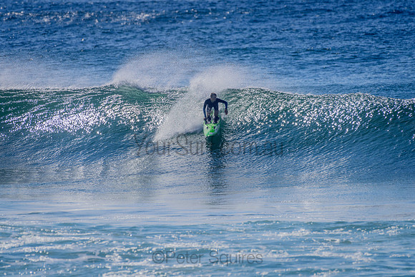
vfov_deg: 2.3
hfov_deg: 3.4
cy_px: 135
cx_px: 205
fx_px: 7017
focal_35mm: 609
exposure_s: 1/2000
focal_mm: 500
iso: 140
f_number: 5.6
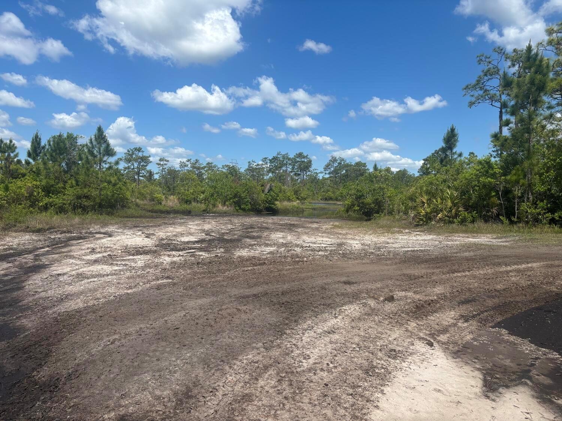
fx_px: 422
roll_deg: -0.7
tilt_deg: -2.0
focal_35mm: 26
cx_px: 281
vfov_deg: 53.1
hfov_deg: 67.3
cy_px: 210
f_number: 1.6
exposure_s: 1/3937
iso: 50
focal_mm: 5.96
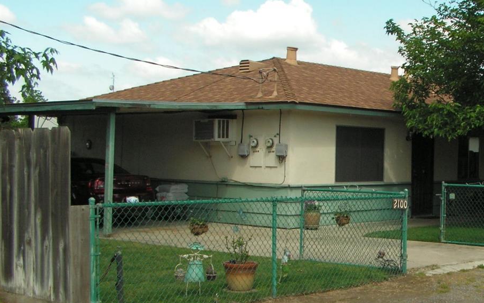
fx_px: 831
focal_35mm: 63
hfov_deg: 31.6
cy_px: 180
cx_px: 389
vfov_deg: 20.6
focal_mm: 6
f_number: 3.2
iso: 64
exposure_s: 1/640
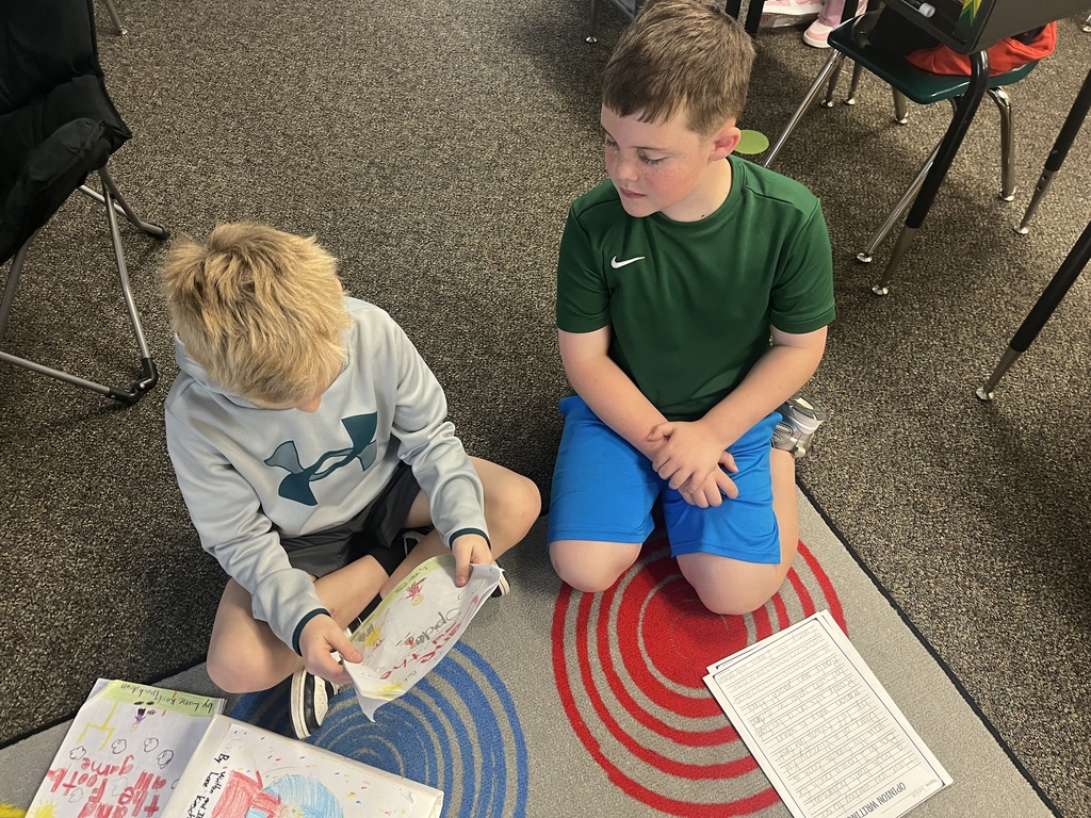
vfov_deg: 53.1
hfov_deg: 67.3
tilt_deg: -53.1
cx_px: 546
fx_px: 819
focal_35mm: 26
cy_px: 409
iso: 250
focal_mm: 5.1
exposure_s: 1/41
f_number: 1.6
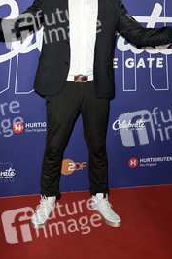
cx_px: 80
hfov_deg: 22.5
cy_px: 76
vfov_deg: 33.0
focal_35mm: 60
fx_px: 432
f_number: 4
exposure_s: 1/250
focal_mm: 40
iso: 500
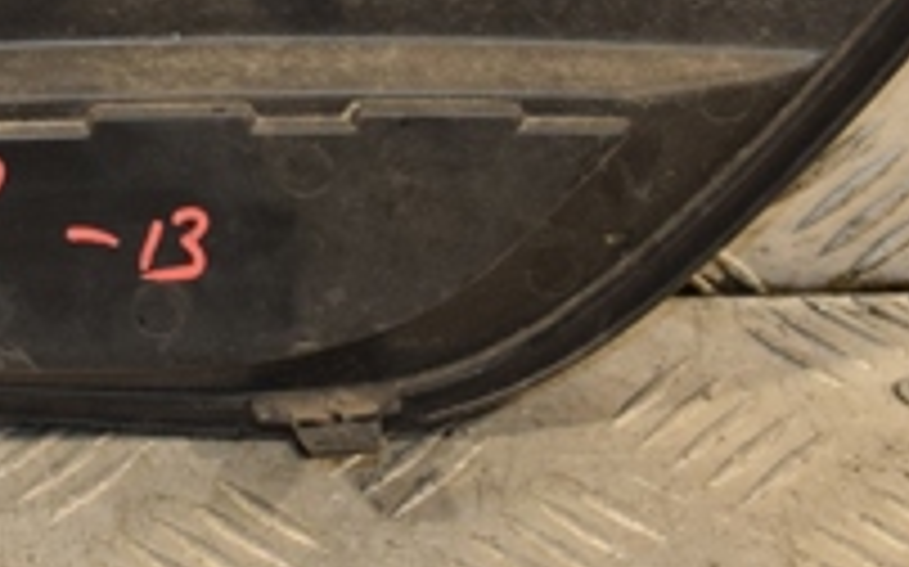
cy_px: -184
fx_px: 5388
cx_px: 27
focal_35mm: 218
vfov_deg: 6.0
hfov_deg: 9.6
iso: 800
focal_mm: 45
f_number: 4.8
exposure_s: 1/125
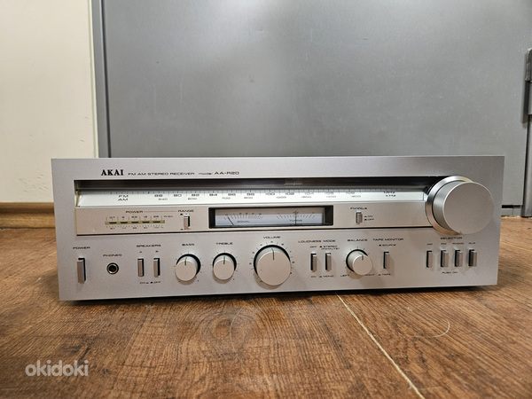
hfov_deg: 73.9
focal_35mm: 23
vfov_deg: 58.9
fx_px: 353
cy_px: 200
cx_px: 266
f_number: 1.8
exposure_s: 1/50
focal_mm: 5.4
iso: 500
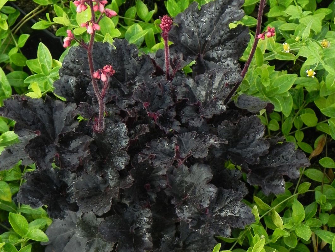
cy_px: 126
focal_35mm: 117
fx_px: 1134
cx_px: 168
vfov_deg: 12.7
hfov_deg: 16.8
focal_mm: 20.8
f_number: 4.5
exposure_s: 1/250
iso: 160
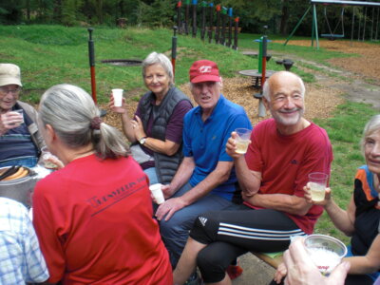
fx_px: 417
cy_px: 142
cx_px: 190
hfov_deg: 49.0
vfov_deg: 37.7
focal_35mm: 38
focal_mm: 6.3
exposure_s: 1/160
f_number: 3.1
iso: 64
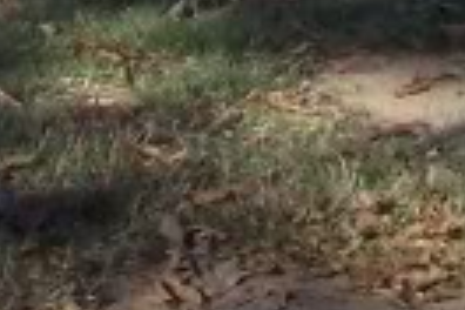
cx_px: 299
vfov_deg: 3.0
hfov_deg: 4.6
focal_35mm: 452
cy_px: -599
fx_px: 5838
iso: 64
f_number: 4.5
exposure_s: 1/320
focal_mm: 9.3
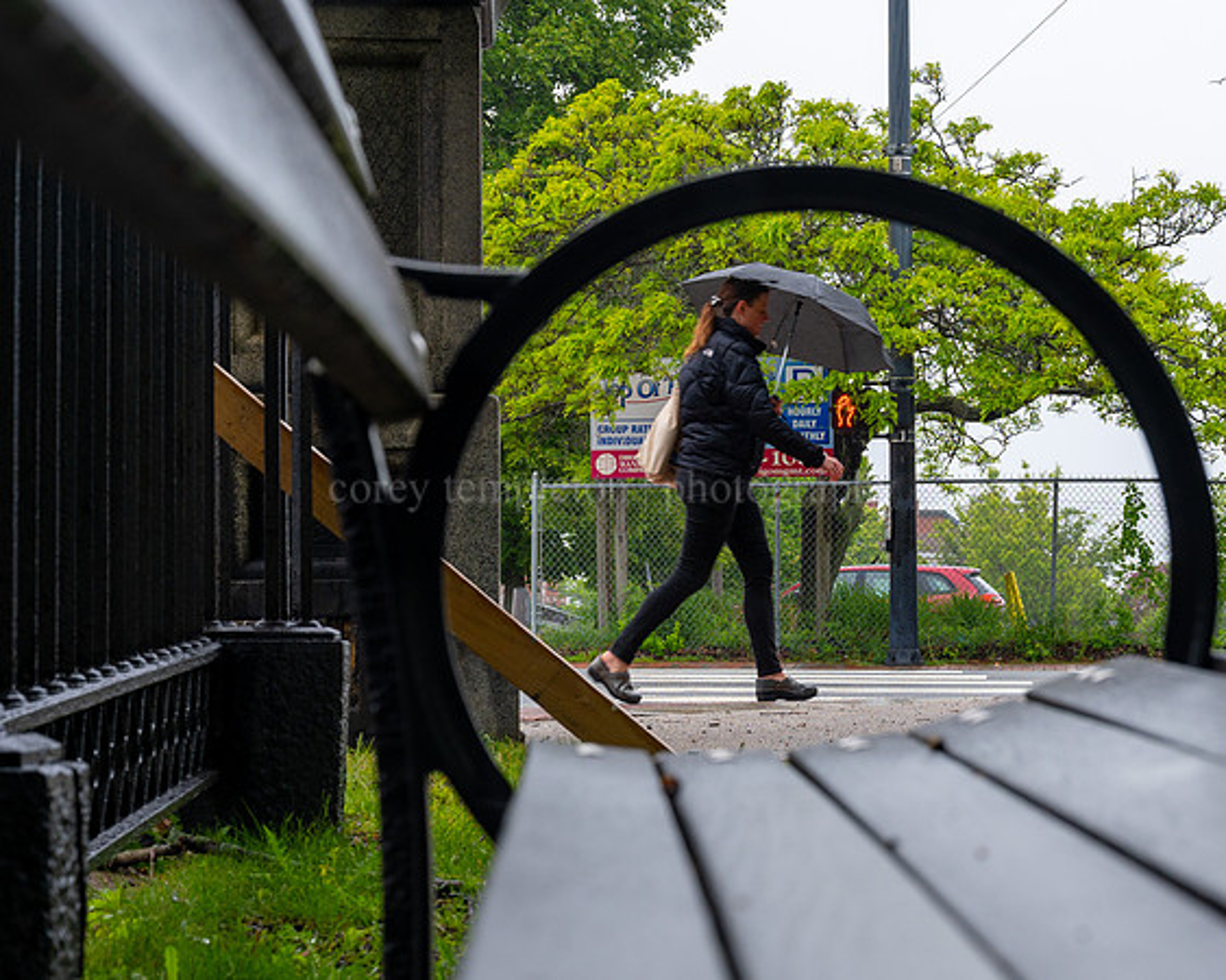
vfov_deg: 17.5
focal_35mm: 88
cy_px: 501
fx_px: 3181
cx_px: 1121
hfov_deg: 21.3
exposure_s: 1/125
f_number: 8
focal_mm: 51
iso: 125
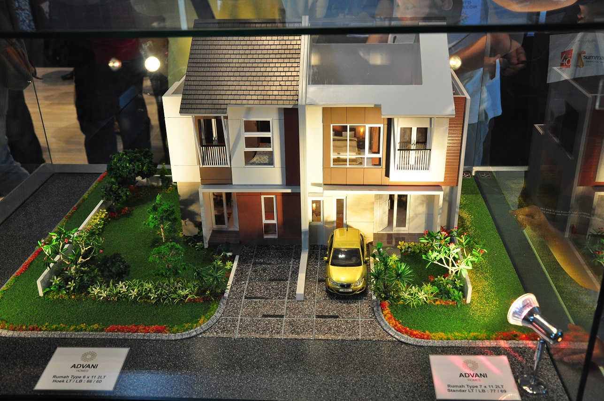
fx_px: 628
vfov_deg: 35.4
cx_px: 302
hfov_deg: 51.3
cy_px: 200
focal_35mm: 38
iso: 800
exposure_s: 1/80
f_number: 4.5
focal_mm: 25
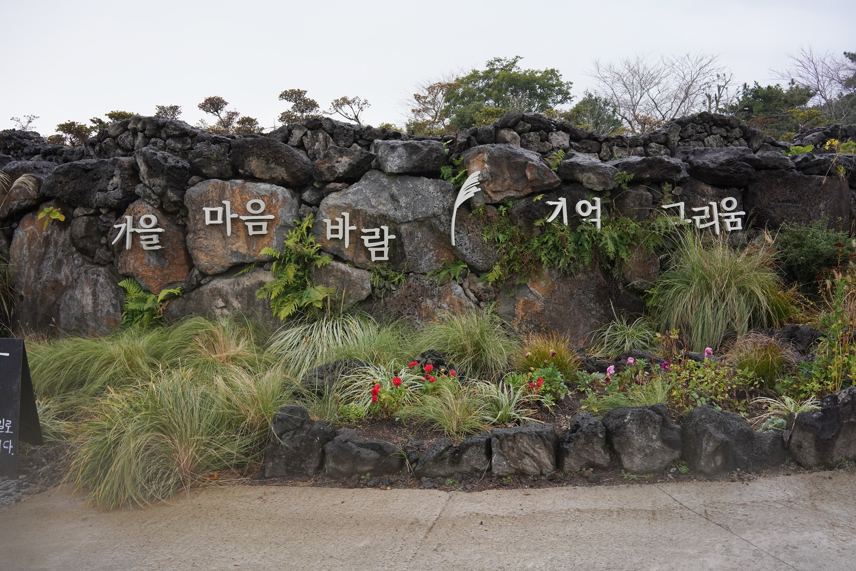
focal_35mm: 35
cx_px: 428
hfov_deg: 54.4
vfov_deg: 37.9
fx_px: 832
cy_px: 286
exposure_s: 1/100
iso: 1250
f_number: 10
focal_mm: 35
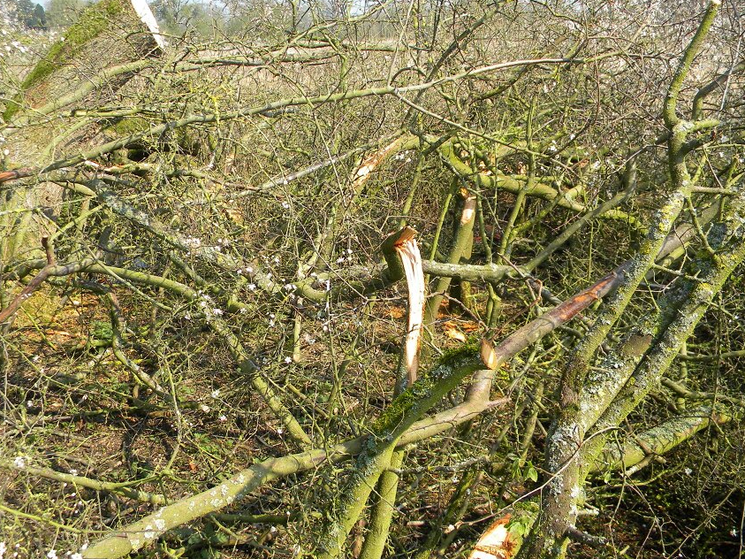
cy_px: 265
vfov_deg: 41.8
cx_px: 343
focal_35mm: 34
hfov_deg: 53.9
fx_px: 732
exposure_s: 1/393
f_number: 3.5
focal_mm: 5
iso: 80
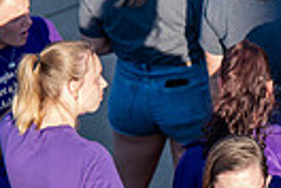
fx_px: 4972
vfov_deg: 2.2
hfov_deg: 3.2
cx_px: 307
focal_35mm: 637
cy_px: 266
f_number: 3.5
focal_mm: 145
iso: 250
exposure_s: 1/800
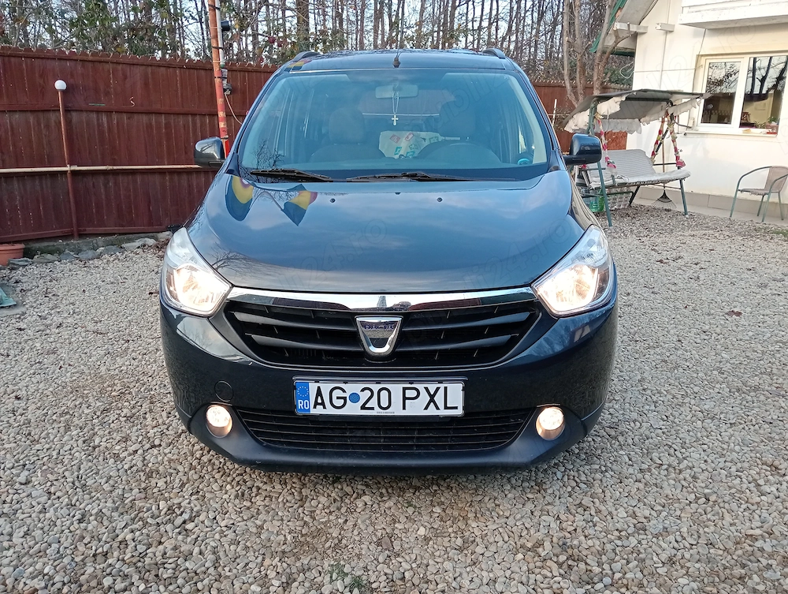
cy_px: 297
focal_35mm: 28
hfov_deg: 63.4
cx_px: 394
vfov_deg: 49.9
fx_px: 638
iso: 100
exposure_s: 1/111
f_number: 1.8
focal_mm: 3.98
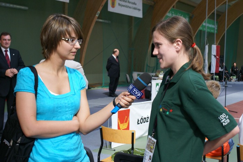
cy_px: 81
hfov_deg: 37.8
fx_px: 355
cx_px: 122
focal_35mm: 52
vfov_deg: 25.8
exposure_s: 1/60
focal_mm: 35
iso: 400
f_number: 5.6
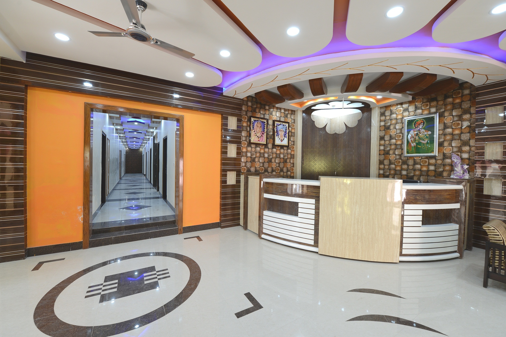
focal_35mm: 14
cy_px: 168
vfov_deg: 81.2
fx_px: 197
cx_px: 253
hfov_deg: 104.3
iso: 320
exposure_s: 1/13
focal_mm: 14
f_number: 6.3
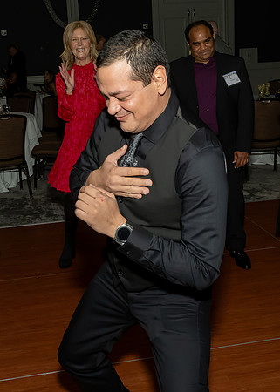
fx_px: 527
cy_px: 163
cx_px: 138
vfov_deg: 40.7
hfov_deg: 29.8
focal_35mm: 47
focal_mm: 17
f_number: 8
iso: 1000
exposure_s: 1/250
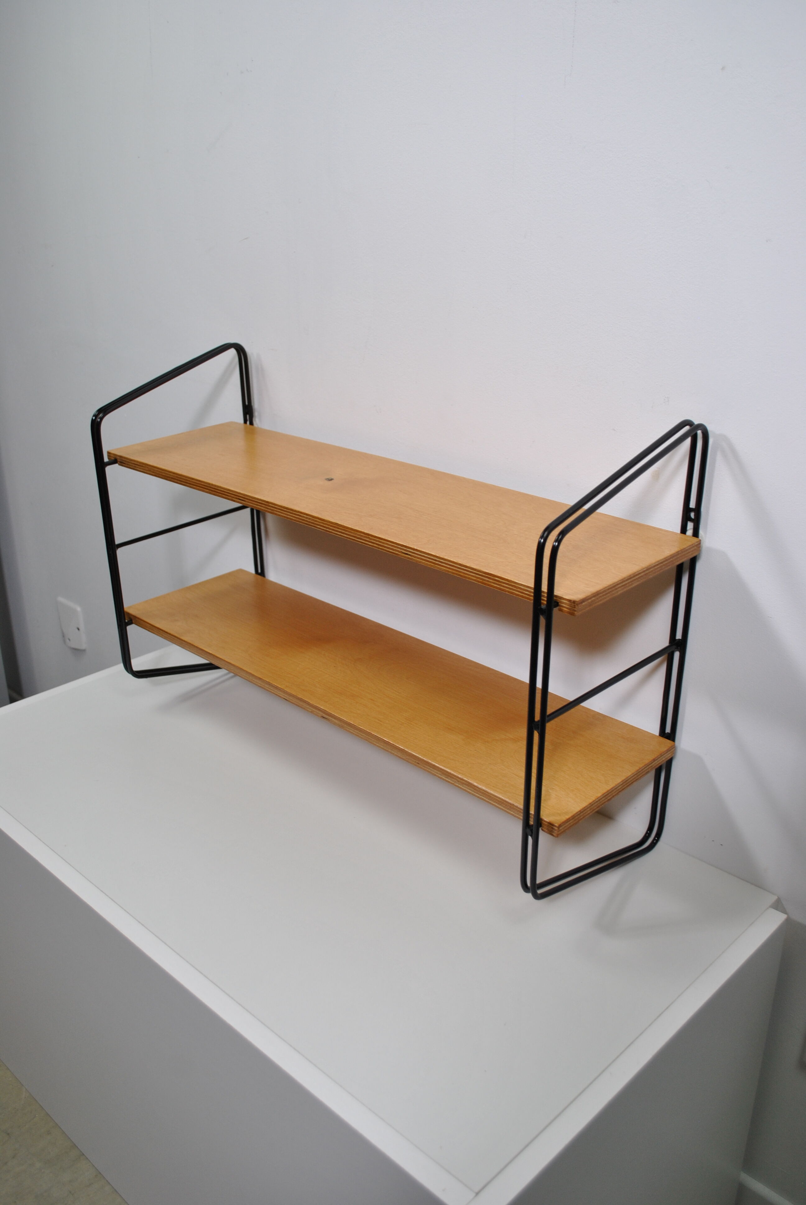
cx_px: 403
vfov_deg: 57.2
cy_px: 602
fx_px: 1105
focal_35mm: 33
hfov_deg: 40.1
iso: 200
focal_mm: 22
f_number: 5
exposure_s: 1/60
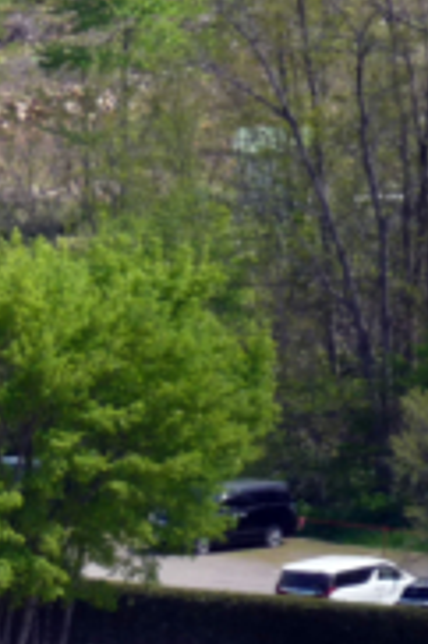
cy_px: 655
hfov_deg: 3.9
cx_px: -559
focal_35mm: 343
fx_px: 6128
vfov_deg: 6.0
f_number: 5.1
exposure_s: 1/250
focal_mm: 16.5
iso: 100
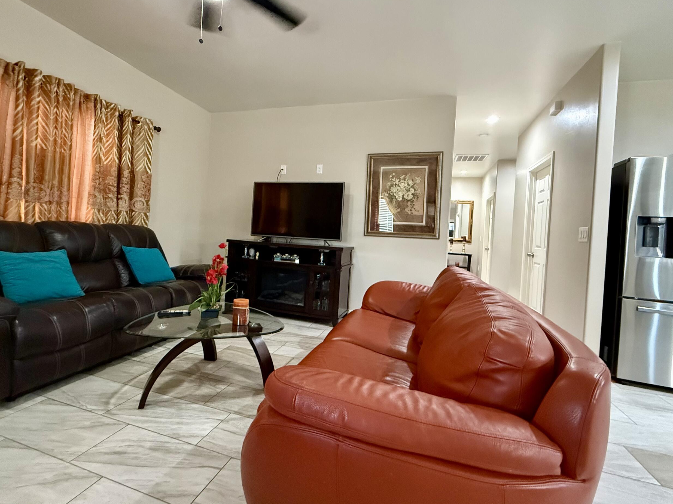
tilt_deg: -1.3
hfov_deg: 90.9
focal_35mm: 17
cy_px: 233
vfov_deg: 74.6
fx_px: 330
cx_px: 313
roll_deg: -4.1
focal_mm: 2.22
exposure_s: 1/60
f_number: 2.2
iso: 1000
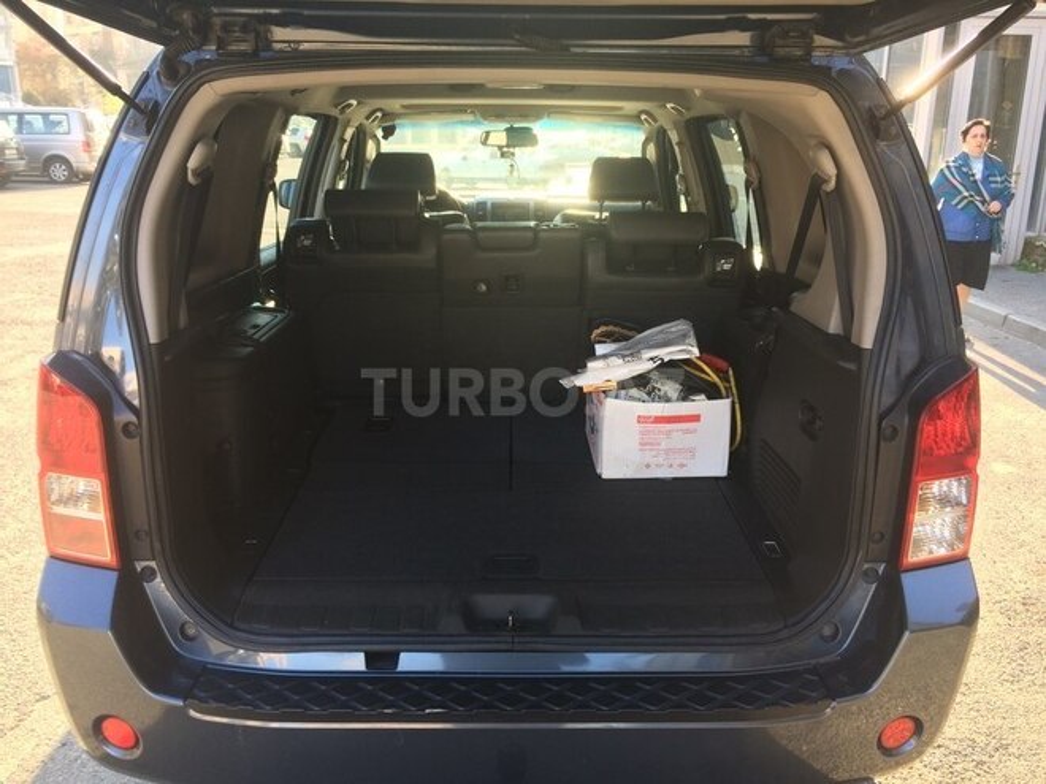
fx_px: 876
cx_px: 523
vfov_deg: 48.2
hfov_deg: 61.7
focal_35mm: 29
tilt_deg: -17.0
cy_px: 392
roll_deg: -0.6
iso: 40
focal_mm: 4.15
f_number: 2.2
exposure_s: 1/100
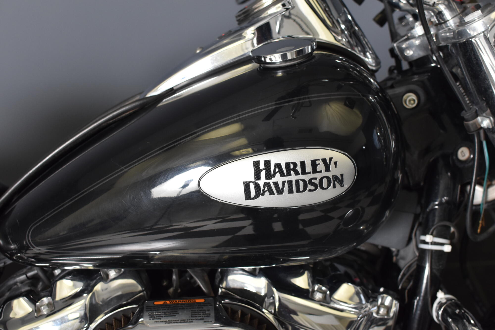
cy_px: 165
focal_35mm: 52
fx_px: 722
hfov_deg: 37.9
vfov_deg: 25.7
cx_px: 248
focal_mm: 35
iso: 800
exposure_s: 1/160
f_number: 4.5
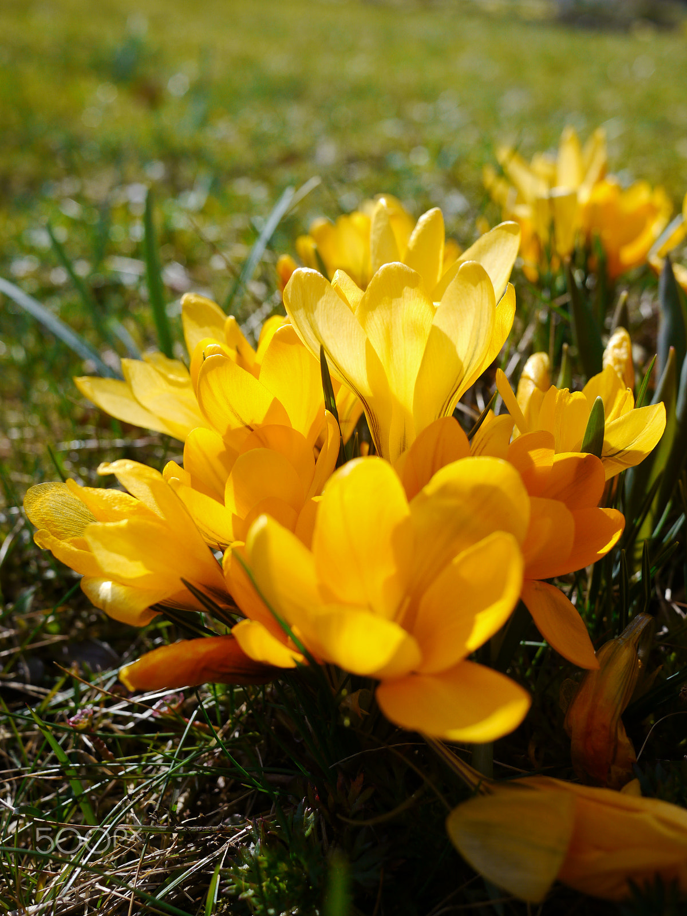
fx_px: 1058
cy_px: 458
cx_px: 344
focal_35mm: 40
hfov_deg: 36.0
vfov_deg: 46.8
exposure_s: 1/800
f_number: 4
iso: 160
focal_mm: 20
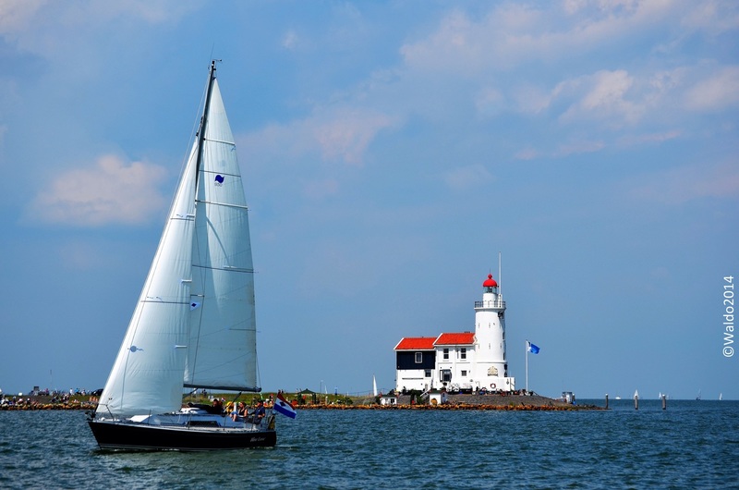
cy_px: 245
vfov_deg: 11.1
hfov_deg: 16.7
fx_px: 2520
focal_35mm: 123
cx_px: 370
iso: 180
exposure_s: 1/1000
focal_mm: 82
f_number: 8
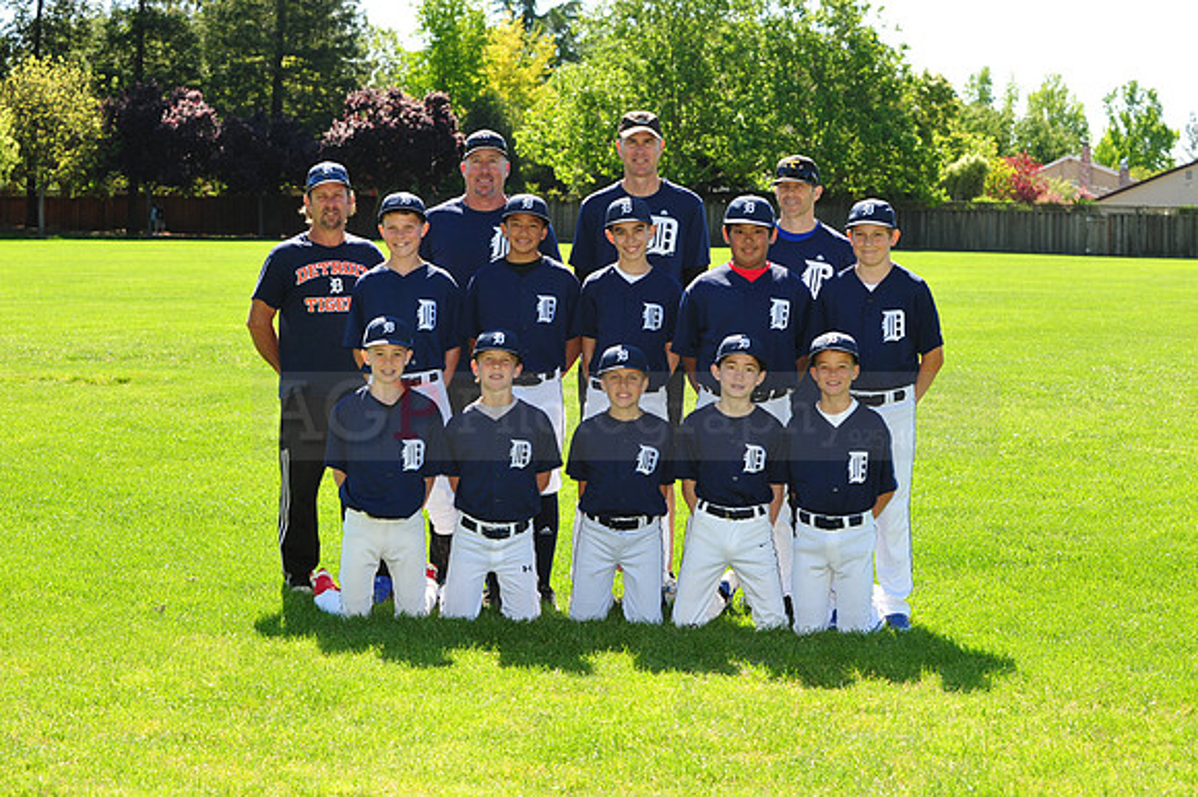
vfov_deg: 17.0
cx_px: 599
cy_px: 398
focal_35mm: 80
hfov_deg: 25.4
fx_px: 2661
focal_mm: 80
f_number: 8
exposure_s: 1/320
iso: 320
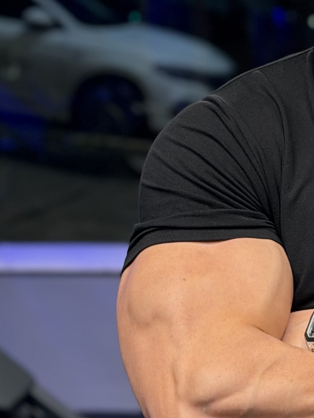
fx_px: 1718
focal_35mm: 142
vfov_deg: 13.8
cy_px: 103
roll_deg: -0.5
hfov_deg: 10.2
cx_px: 420
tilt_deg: -2.2
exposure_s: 1/50
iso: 250
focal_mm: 6.76
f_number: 1.78
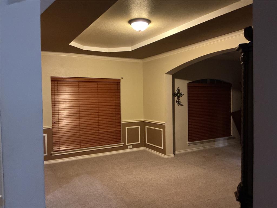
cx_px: 138
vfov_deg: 48.2
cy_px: 104
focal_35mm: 29
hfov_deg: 61.7
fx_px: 232
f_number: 1.8
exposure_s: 1/24
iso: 500
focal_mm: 3
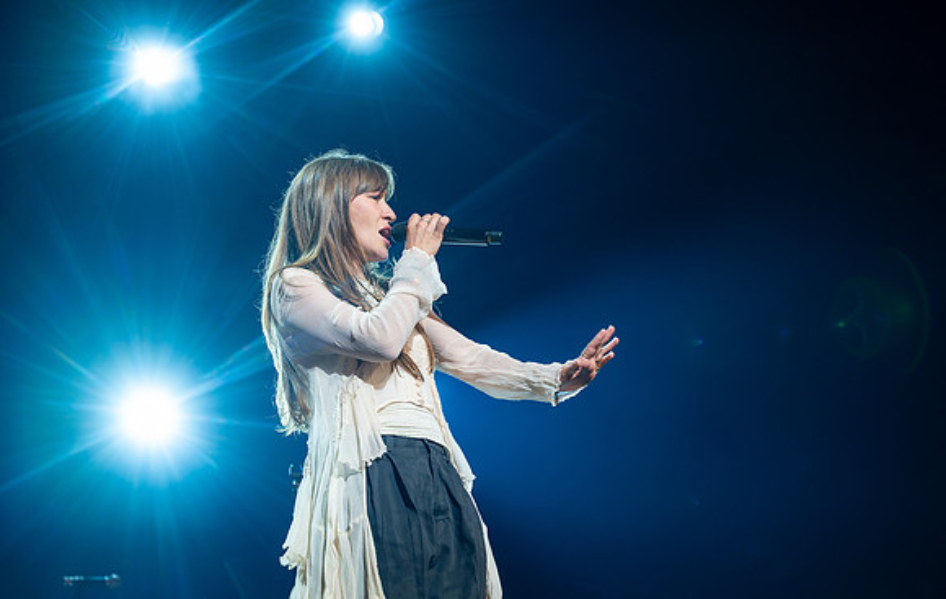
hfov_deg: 25.0
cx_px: 528
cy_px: 363
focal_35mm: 82
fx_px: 2130
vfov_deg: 16.0
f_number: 2.8
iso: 400
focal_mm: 70
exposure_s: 1/250
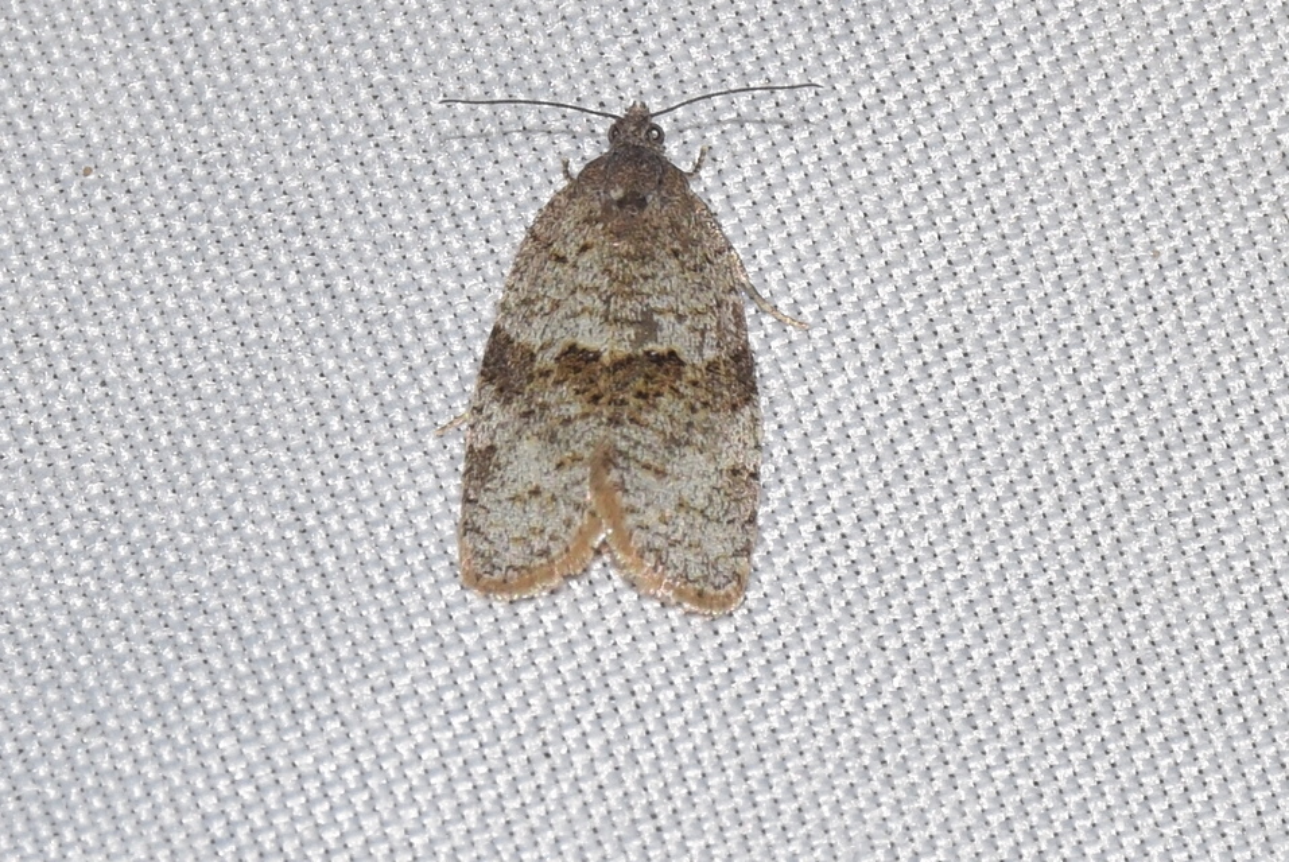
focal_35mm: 210
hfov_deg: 9.8
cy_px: 431
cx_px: 644
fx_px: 7526
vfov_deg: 6.6
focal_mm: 140
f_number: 13
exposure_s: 1/160
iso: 100
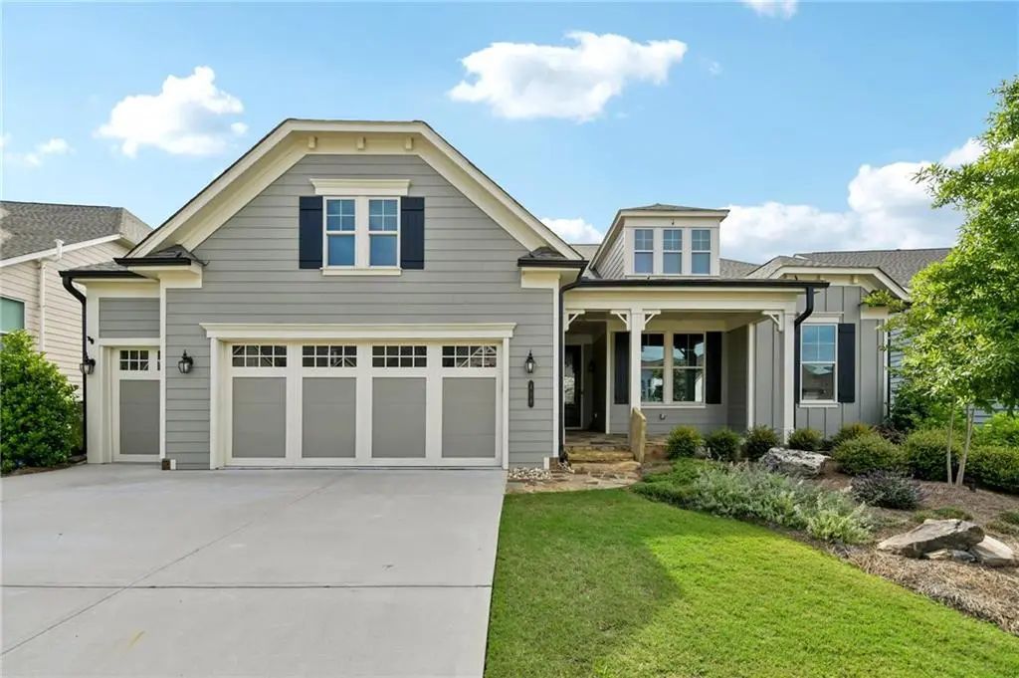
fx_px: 396
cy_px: 339
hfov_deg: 104.3
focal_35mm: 14
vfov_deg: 81.1
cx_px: 510
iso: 400
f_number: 8
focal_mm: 14
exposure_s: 1/1600
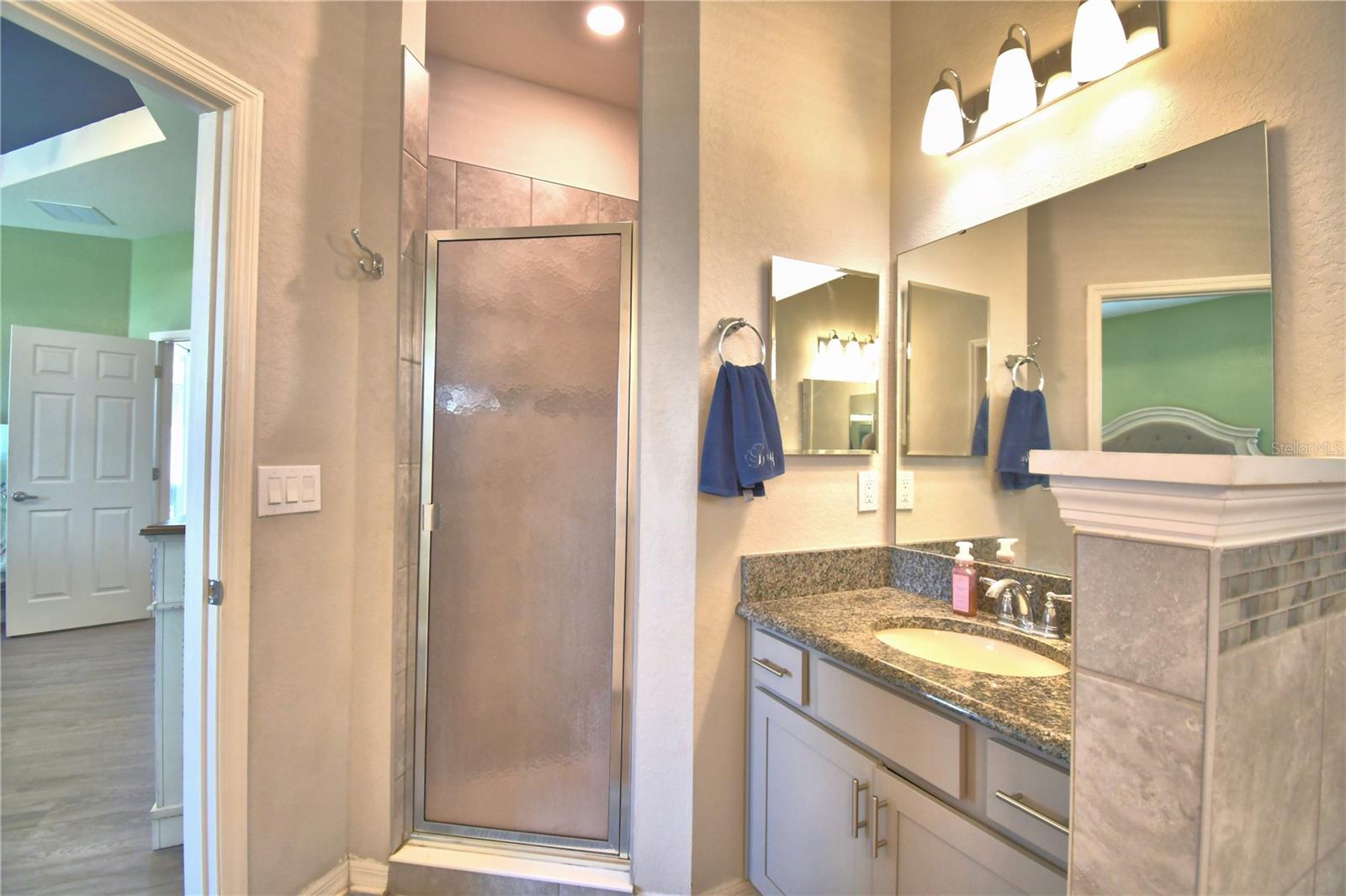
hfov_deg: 100.4
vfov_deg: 77.3
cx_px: 673
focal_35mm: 15
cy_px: 448
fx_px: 561
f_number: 4.5
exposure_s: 1/50
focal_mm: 10
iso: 400
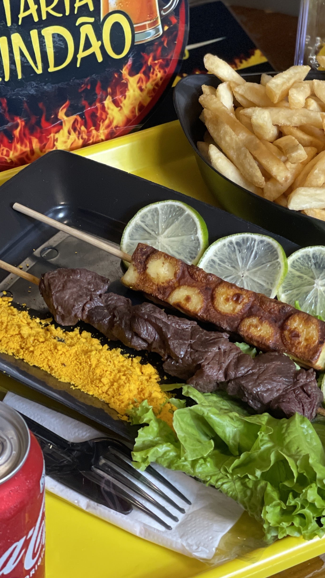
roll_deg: -5.0
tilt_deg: -42.5
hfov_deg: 10.5
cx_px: 249
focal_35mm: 115
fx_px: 1762
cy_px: 228
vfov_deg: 18.6
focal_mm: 7.5
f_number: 2.2
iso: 160
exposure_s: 1/40
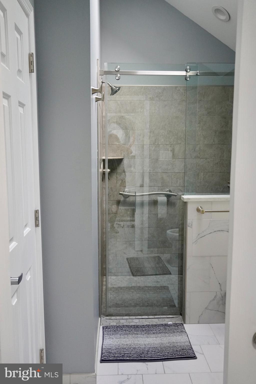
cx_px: 128
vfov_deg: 61.9
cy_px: 192
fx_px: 320
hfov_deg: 43.6
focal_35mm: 30
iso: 1250
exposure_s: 1/160
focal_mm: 20
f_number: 4
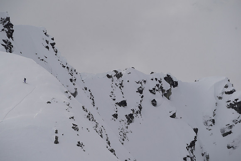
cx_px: 120
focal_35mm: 200
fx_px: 1339
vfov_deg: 6.9
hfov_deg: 10.3
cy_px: 80
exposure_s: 1/1000
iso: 250
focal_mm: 200
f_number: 8
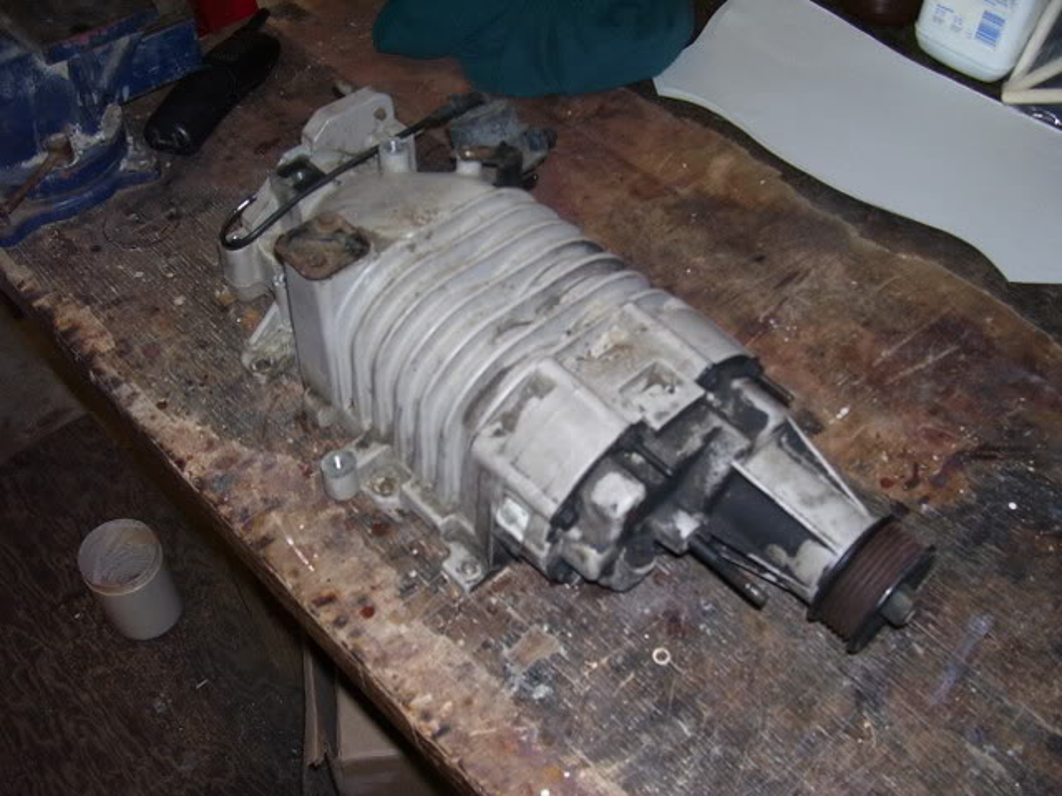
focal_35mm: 34
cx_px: 531
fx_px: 1043
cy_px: 398
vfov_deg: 41.8
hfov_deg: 54.0
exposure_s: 1/60
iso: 125
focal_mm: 5.6
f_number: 2.7
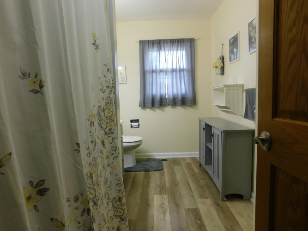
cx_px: 154
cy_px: 116
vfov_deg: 58.9
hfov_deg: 73.9
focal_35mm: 23
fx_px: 205
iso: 160
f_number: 3
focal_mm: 4
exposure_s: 1/30
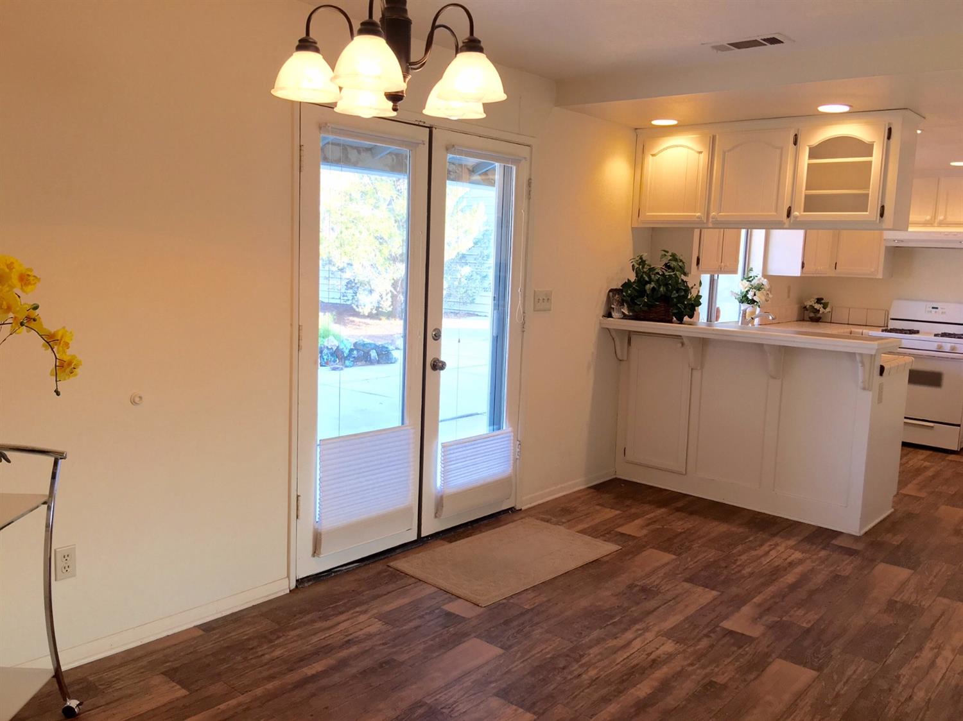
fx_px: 807
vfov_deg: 48.2
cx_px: 482
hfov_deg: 61.7
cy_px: 360
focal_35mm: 29
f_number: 2.2
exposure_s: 1/30
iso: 32
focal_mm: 4.15
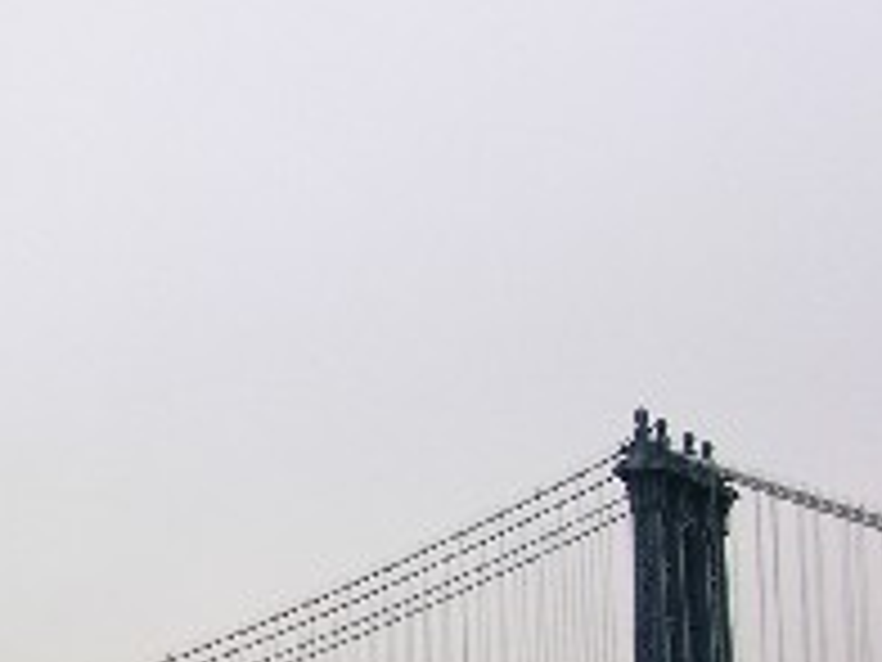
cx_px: -421
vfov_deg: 13.9
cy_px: 680
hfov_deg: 17.0
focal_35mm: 105
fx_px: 2675
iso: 50
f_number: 8
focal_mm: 8.9
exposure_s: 1/118
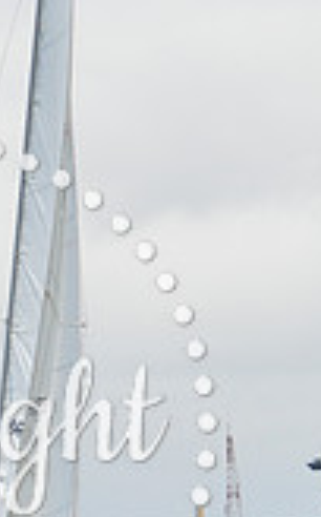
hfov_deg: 4.4
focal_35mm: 298
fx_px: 4183
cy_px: 429
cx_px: -85
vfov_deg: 7.0
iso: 280
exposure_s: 1/500
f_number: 11
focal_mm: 55
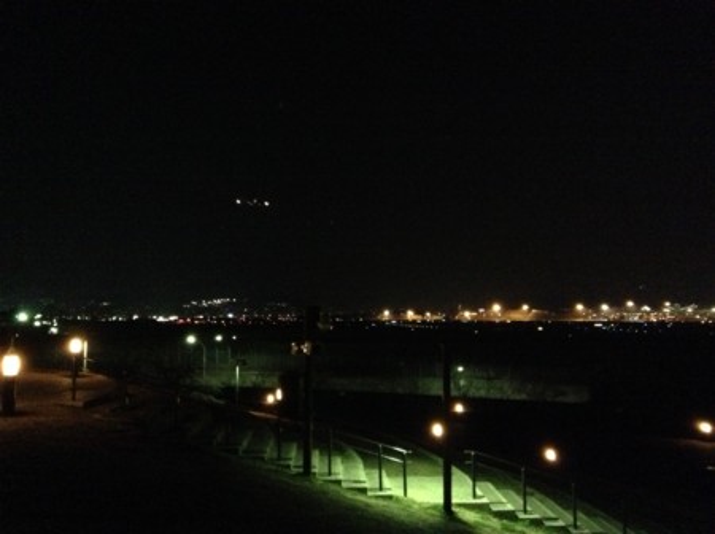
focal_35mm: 33
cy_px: 267
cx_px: 358
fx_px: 681
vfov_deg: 42.8
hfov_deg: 55.4
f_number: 2.4
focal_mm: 3.3
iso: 640
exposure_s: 1/15
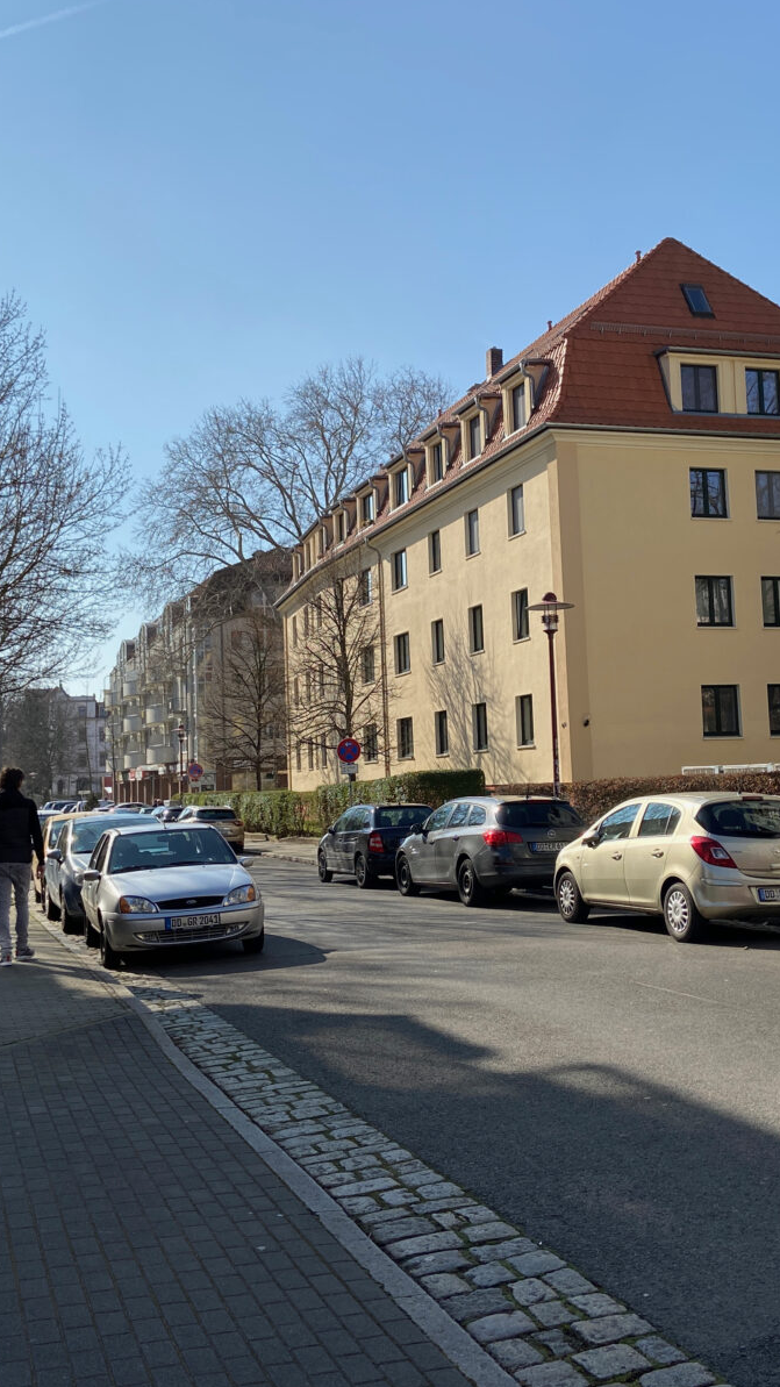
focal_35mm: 38
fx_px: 1397
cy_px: 693
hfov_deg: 31.2
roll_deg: +1.9
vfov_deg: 52.8
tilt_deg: +5.2
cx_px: 430
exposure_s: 1/2967
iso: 32
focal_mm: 4.25
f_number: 1.8
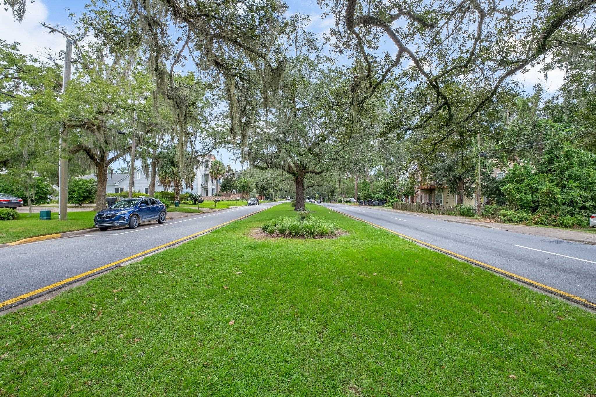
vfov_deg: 77.3
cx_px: 298
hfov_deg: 100.4
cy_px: 198
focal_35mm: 15
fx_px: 248
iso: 250
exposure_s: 1/75
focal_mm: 10
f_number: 8
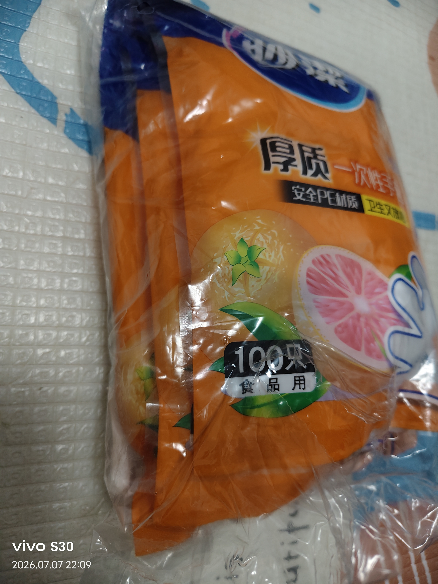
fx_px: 388
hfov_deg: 58.9
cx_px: 219
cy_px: 292
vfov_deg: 73.9
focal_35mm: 23
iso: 578
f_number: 1.88
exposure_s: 1/100
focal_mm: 5.56
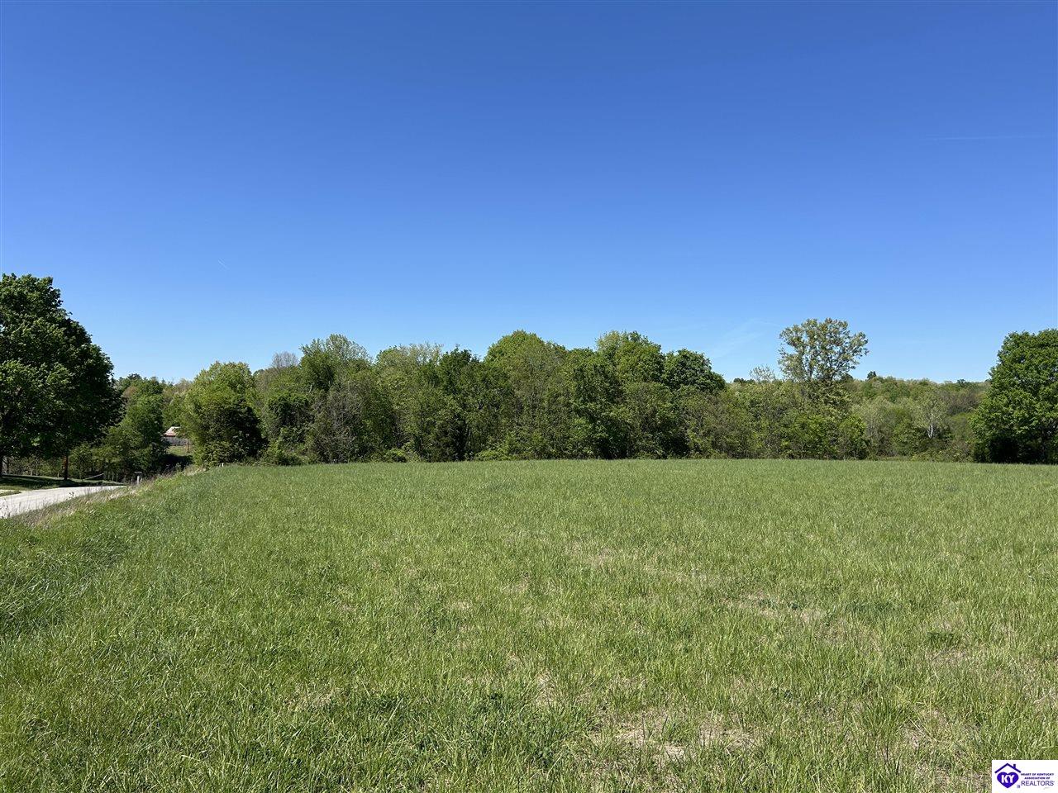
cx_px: 529
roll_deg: -1.5
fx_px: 795
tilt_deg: +3.1
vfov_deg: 53.1
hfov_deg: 67.3
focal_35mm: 26
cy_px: 396
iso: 50
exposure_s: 1/4444
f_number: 1.5
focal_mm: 5.7
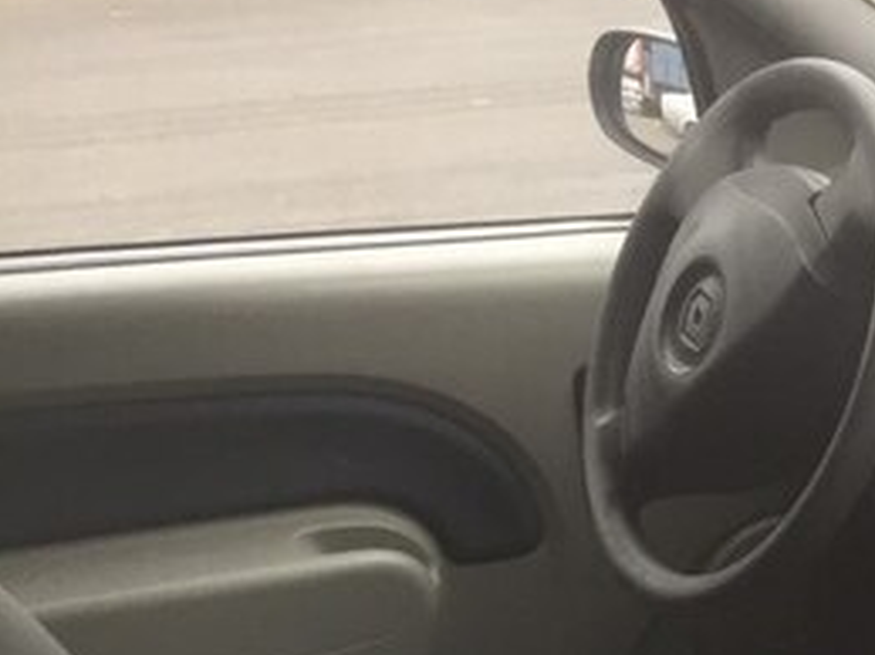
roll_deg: +1.3
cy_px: 782
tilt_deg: -25.7
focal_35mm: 74
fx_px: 1870
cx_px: 1111
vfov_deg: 18.8
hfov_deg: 23.5
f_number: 2.2
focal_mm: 4.15
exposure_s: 1/33
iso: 50
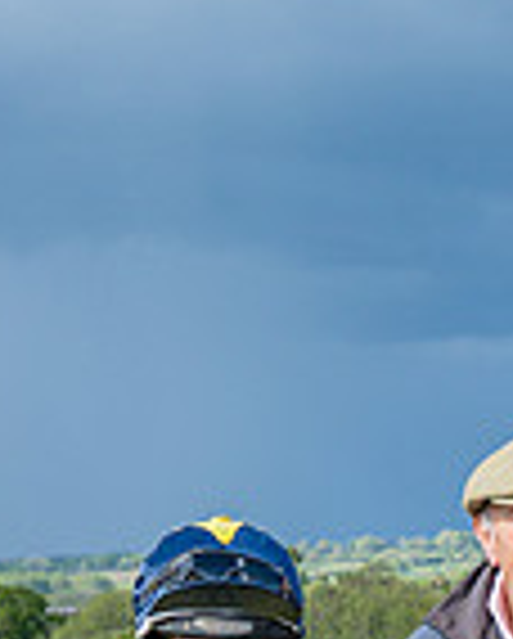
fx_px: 3560
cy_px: 841
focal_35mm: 188
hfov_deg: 7.9
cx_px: 996
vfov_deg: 10.0
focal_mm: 35
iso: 200
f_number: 5.6
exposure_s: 1/480
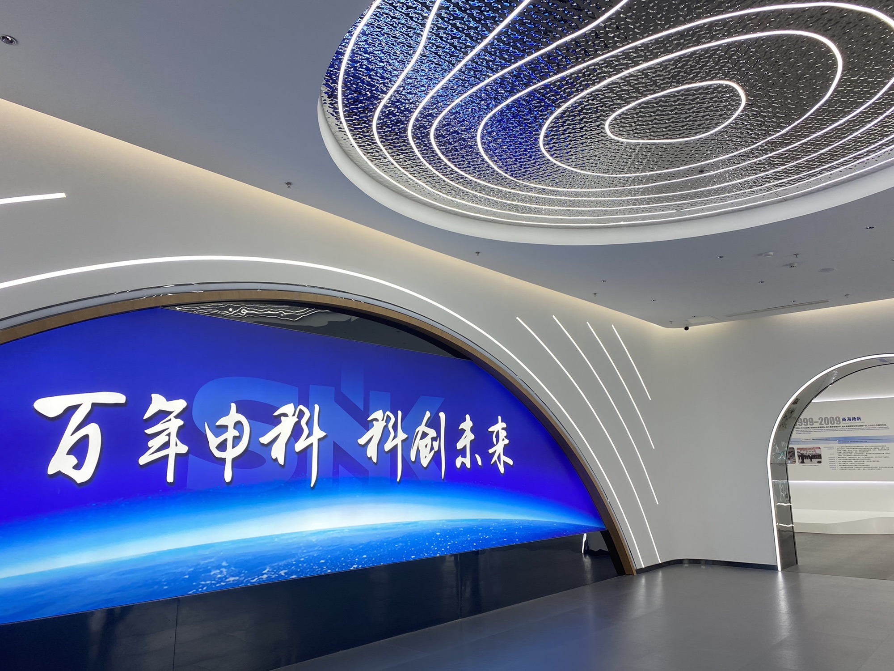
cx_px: 447
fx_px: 671
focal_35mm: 26
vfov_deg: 53.1
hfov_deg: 67.3
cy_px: 336
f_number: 1.8
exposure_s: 1/122
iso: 50
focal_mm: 4.25
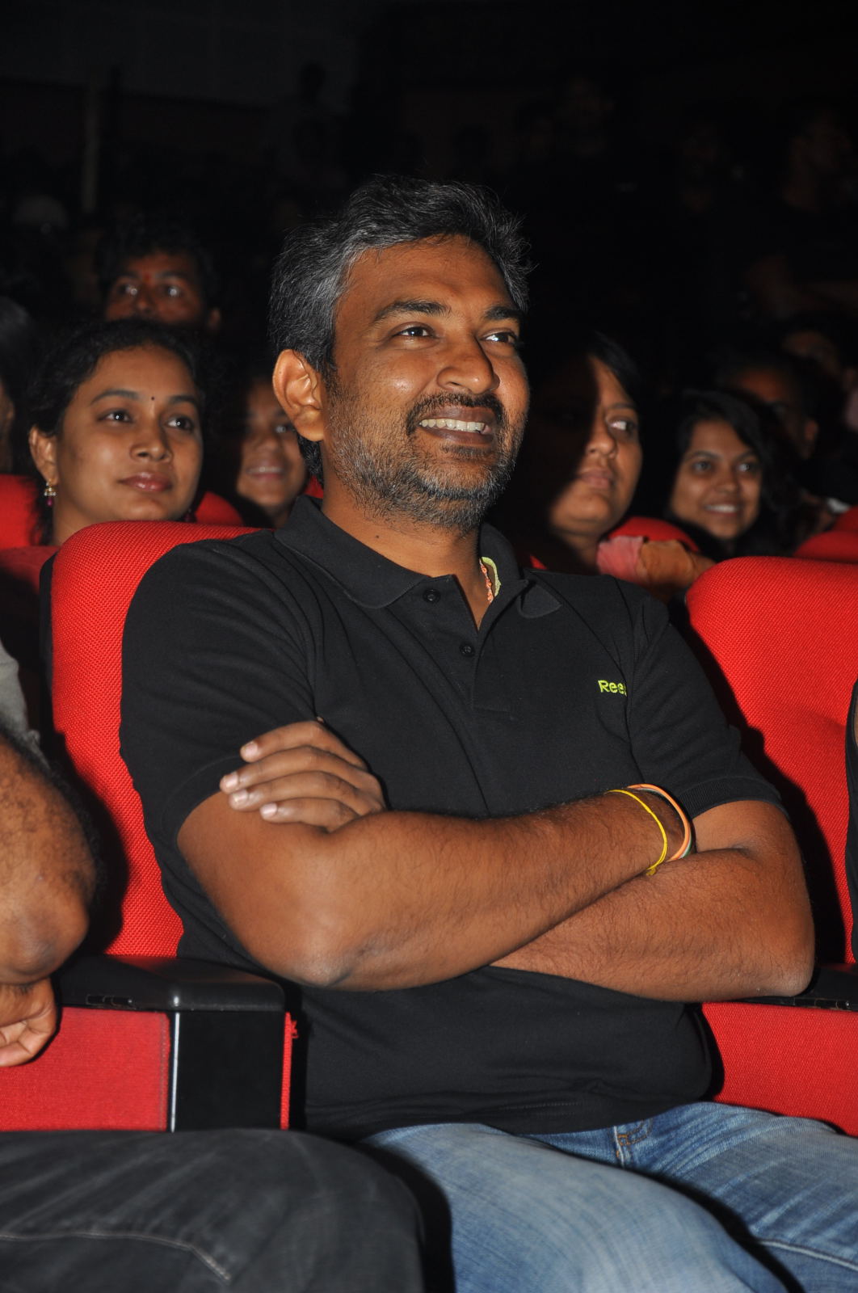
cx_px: 429
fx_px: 3765
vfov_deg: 19.5
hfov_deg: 13.0
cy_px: 646
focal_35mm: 105
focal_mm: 70
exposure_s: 1/125
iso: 200
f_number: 5.6
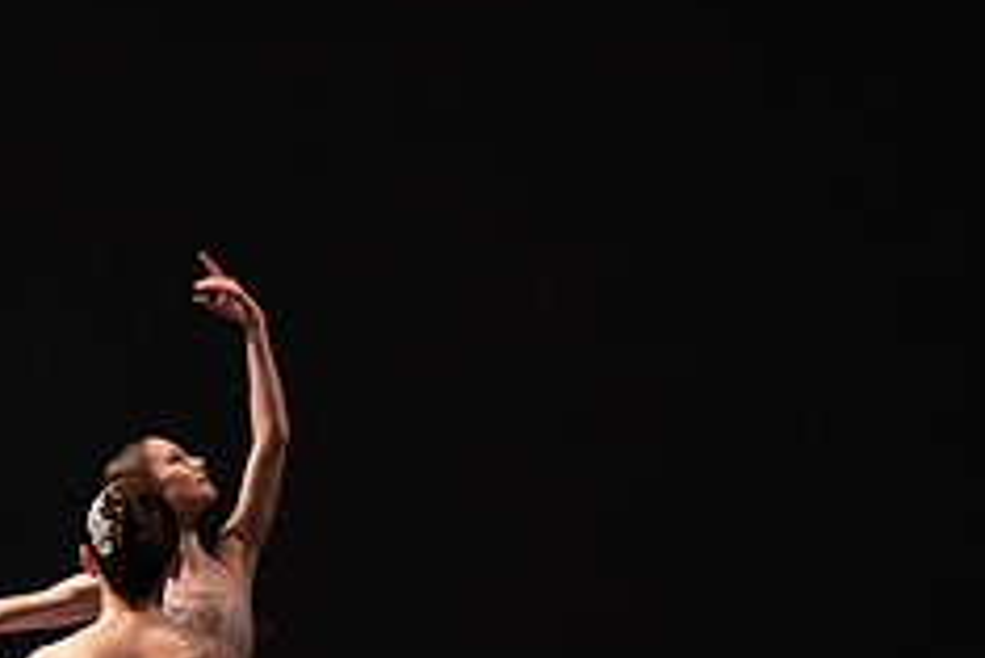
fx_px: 13524
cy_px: 752
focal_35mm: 494
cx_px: 0
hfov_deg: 4.2
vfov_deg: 2.8
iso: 12800
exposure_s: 1/400
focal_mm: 200
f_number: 5
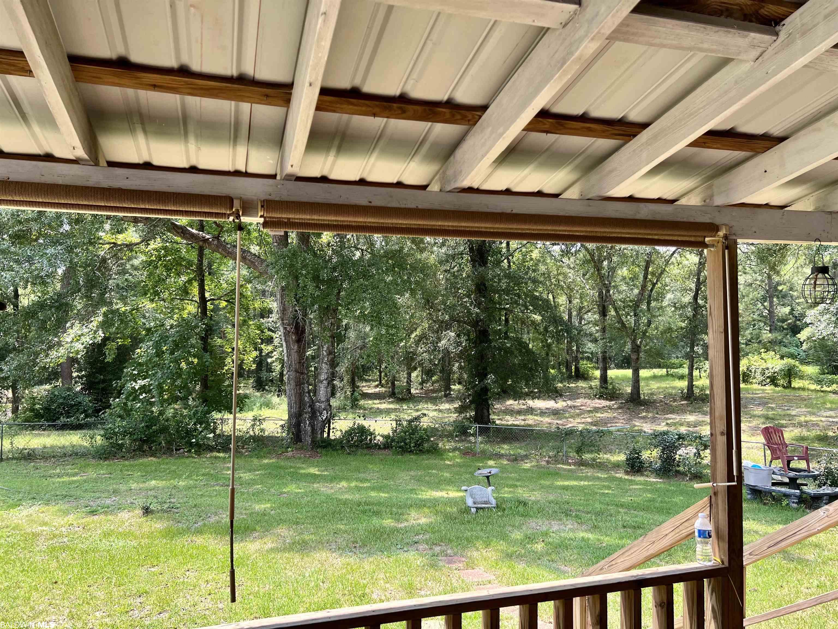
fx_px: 629
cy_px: 314
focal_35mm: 26
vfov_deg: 53.1
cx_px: 419
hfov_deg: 67.3
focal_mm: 5.7
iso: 50
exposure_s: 1/395
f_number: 1.5
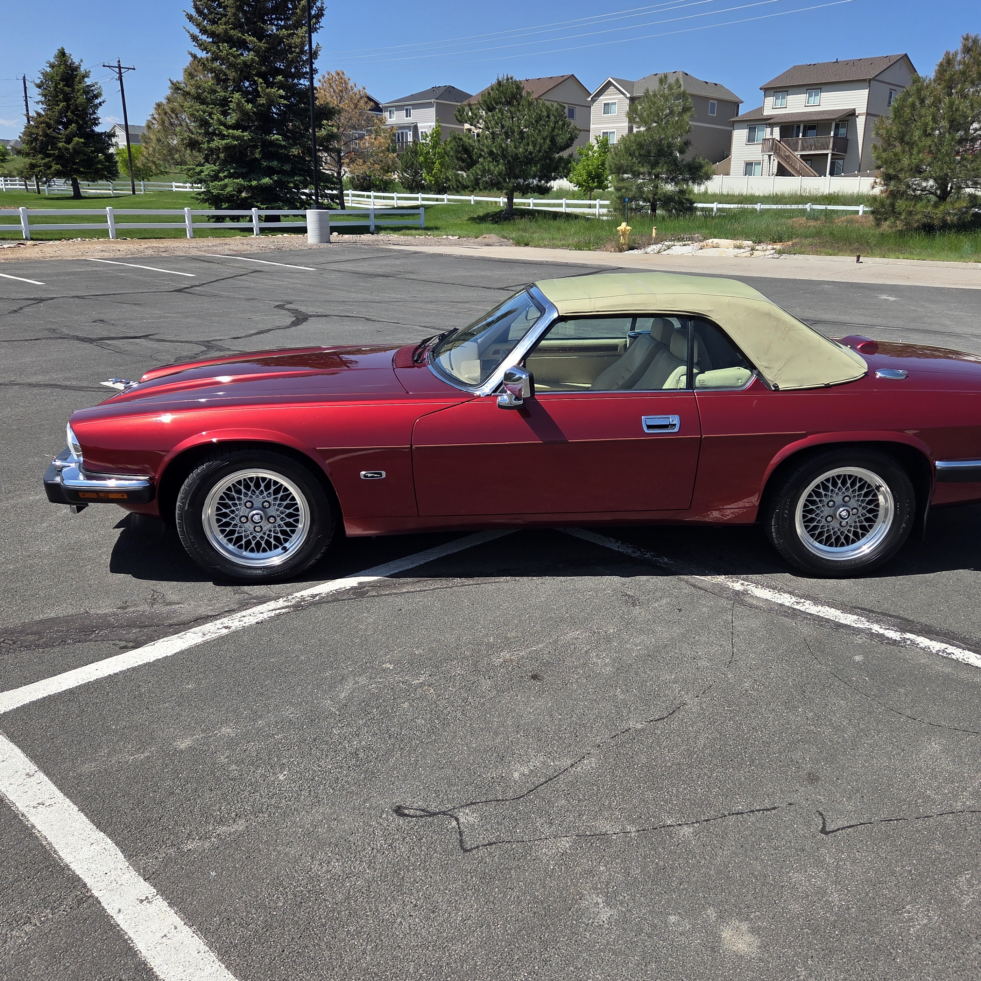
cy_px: 470
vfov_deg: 55.6
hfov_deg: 55.5
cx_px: 546
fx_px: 930
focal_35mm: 29
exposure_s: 1/5261
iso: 80
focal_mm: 5.4
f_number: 1.8
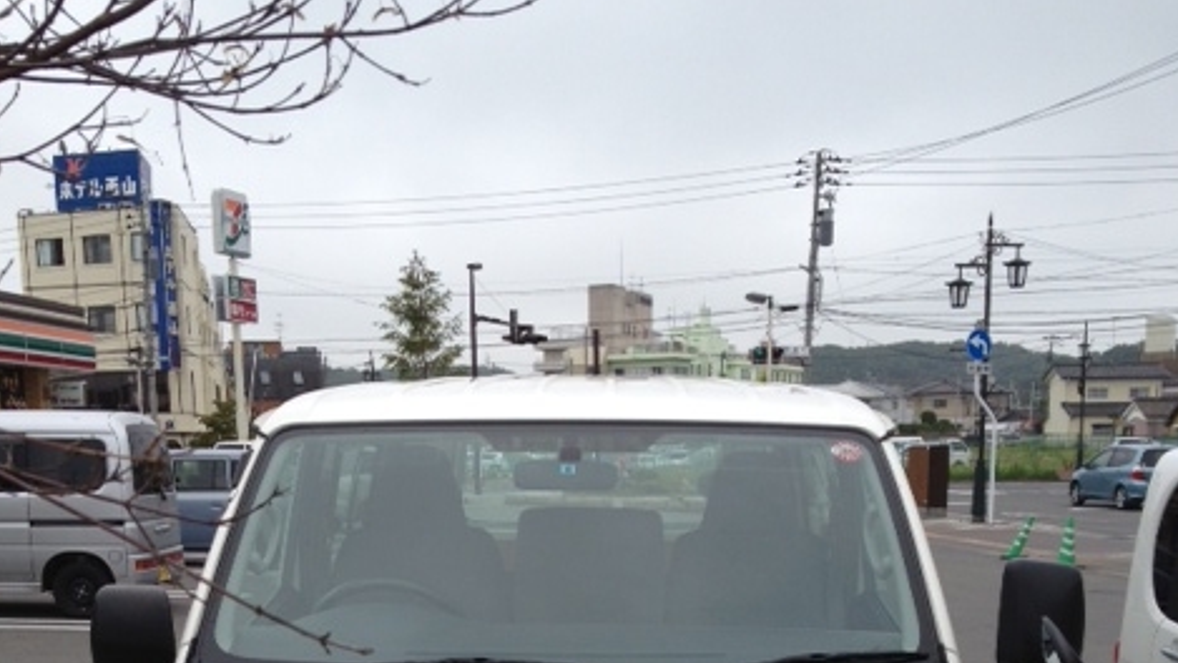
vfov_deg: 21.8
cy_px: 738
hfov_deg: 39.9
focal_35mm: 52
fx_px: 1625
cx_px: 585
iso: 64
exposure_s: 1/1004
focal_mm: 4.28
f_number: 2.4
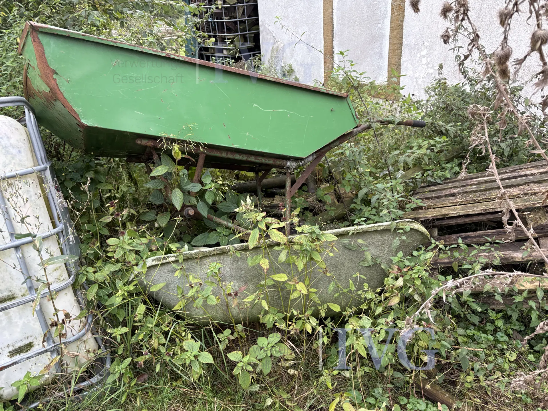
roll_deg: +2.7
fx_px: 412
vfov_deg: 53.1
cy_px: 206
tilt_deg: -22.5
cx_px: 274
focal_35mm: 26
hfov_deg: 67.3
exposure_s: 1/213
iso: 40
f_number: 1.6
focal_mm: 5.96
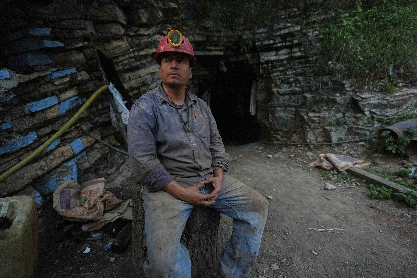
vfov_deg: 73.7
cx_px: 208
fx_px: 185
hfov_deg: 96.7
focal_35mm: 16
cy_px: 139
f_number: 2.8
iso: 2000
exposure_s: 1/320
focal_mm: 16
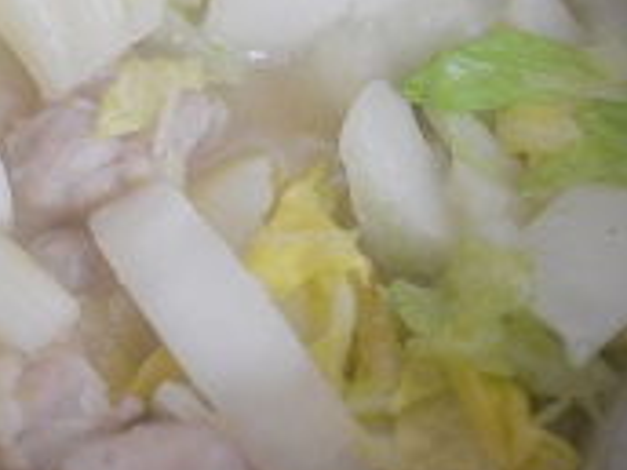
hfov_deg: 14.6
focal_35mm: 134
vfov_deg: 11.0
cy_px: 67
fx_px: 2427
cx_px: 80
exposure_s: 1/60
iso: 1400
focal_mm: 40
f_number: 3
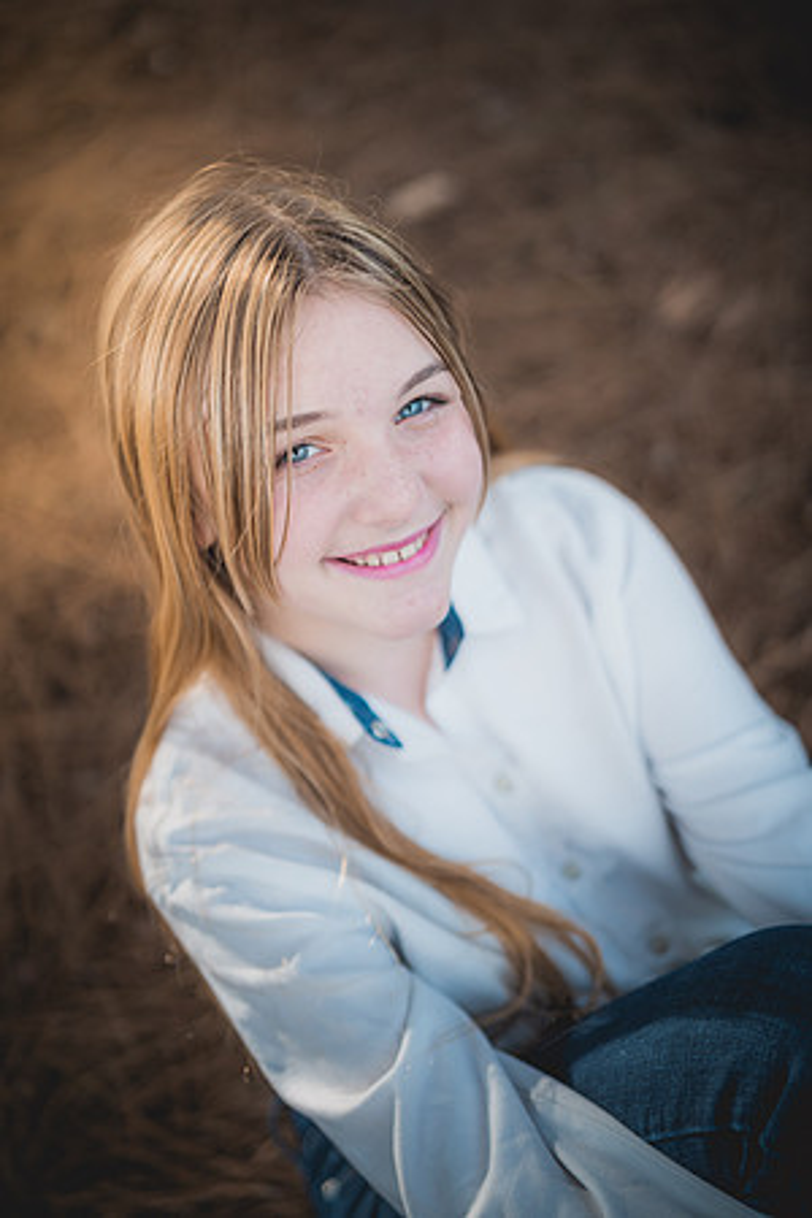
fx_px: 1692
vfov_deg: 39.6
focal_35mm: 50
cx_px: 406
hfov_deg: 27.0
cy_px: 609
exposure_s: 1/2000
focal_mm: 50
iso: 250
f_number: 1.4
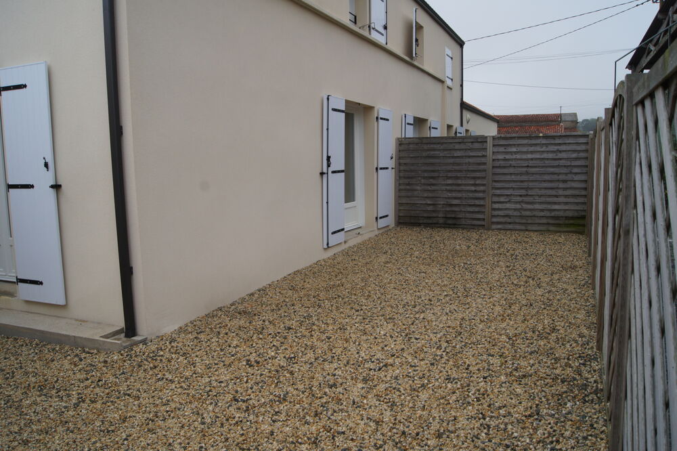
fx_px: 508
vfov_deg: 47.9
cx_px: 338
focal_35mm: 27
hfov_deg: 67.4
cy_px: 226
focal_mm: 18
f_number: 9
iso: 200
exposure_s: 1/80
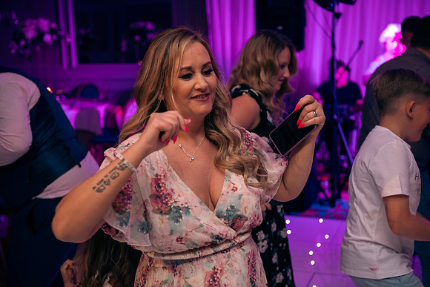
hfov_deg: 39.6
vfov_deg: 27.0
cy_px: 144
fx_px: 597
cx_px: 215
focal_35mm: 50
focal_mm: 50
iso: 800
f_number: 3.5
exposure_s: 1/160
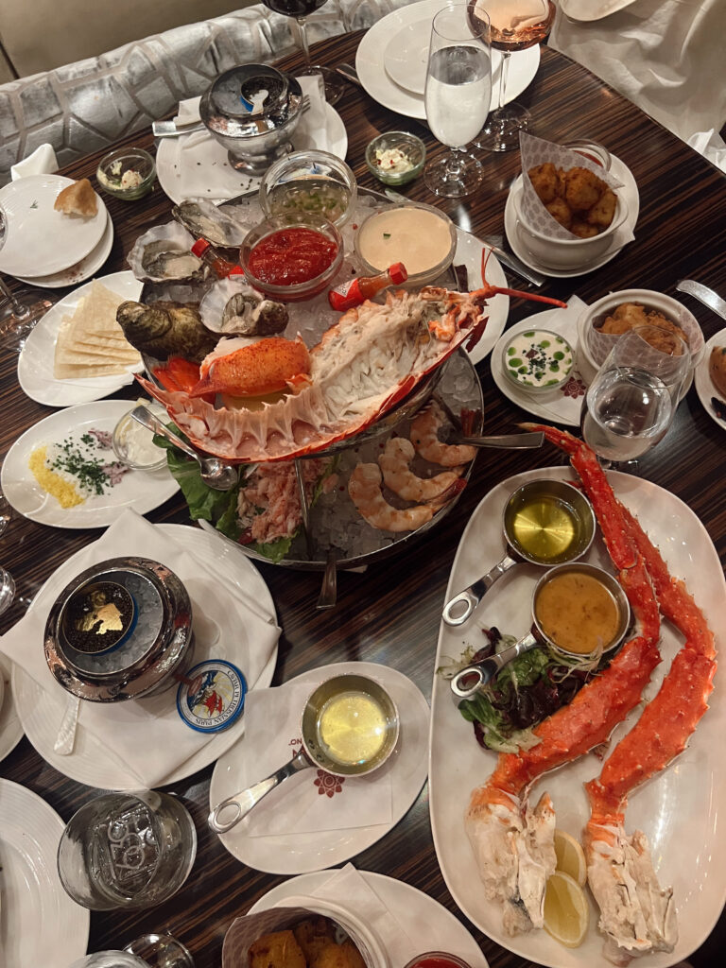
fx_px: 727
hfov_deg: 53.1
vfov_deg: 67.3
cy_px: 484
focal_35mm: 26
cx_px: 363
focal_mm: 5.7
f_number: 1.5
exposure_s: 1/40
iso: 640
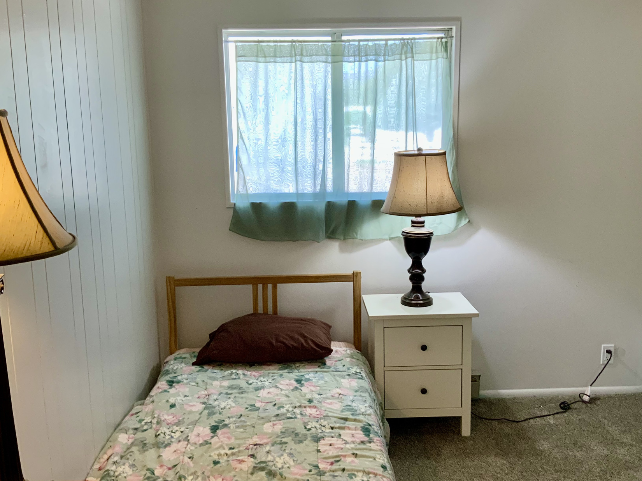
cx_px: 328
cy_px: 235
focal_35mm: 36
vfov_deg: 39.6
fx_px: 668
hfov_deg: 51.4
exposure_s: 1/60
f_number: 1.8
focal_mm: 3
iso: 64
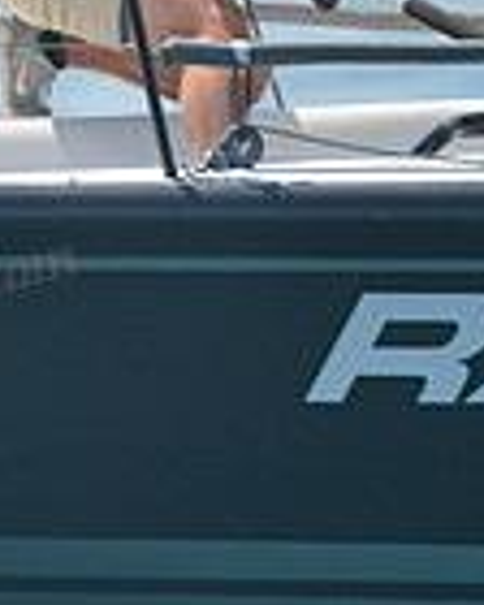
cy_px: 37
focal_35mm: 1561
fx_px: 27951
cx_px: 302
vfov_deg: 1.2
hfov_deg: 1.0
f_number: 4.5
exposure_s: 1/1250
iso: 200
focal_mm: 400
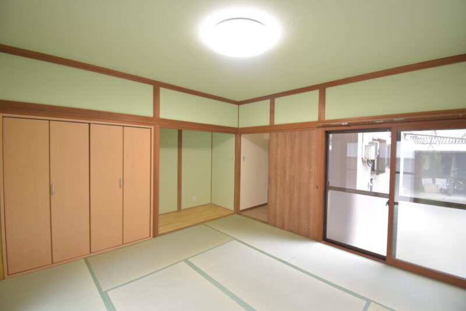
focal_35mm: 15
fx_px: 194
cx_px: 233
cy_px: 156
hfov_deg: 100.4
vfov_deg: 77.3
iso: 560
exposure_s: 1/15
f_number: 4.5
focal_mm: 10
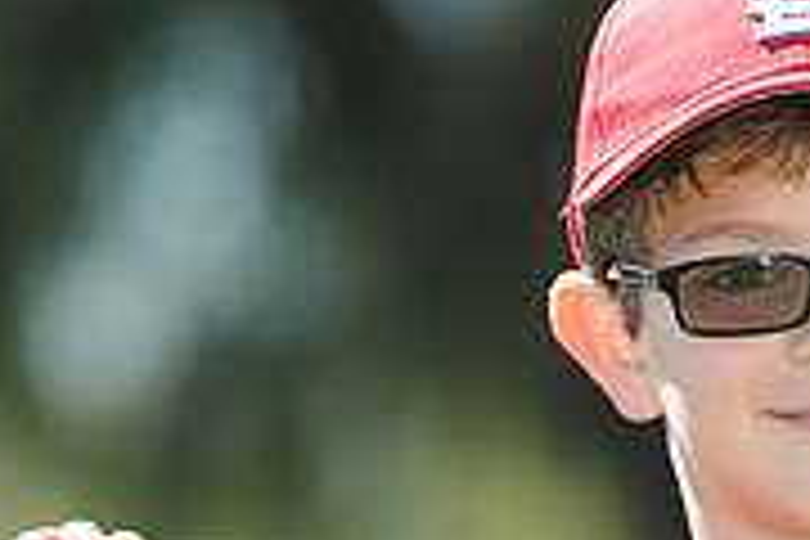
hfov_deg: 3.9
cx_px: 819
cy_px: 634
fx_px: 11947
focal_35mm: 531
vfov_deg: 2.6
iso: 200
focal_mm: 165
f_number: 4.5
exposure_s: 1/400
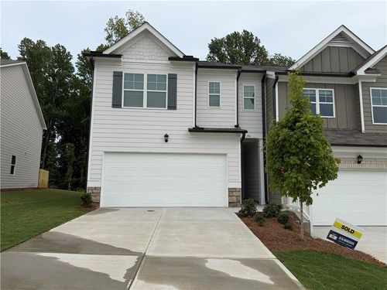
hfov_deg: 71.6
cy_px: 145
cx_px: 194
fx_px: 268
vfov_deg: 56.8
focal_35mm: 24
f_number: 1.78
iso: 80
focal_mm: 6.76
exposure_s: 1/4673
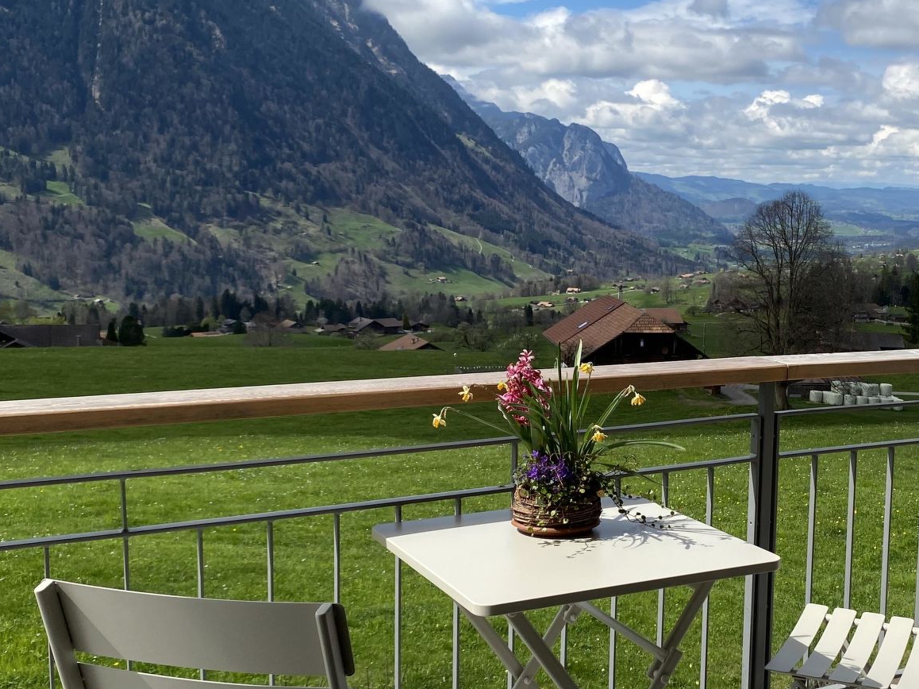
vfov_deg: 31.5
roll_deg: -1.7
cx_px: 713
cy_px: 391
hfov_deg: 39.9
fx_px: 1221
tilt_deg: -9.2
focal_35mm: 46
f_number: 1.8
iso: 32
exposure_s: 1/3205
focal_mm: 4.25
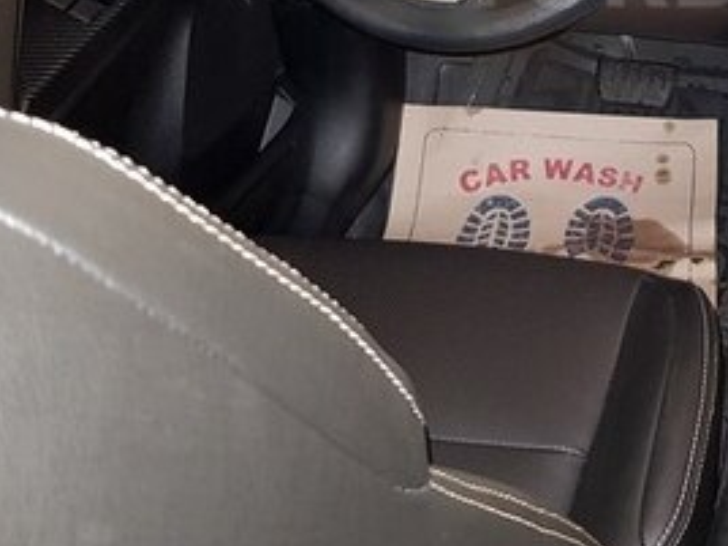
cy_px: -34
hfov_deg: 28.4
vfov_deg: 21.9
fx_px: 1346
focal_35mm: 64
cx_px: 733
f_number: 1.7
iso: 160
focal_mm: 4.2
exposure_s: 1/10
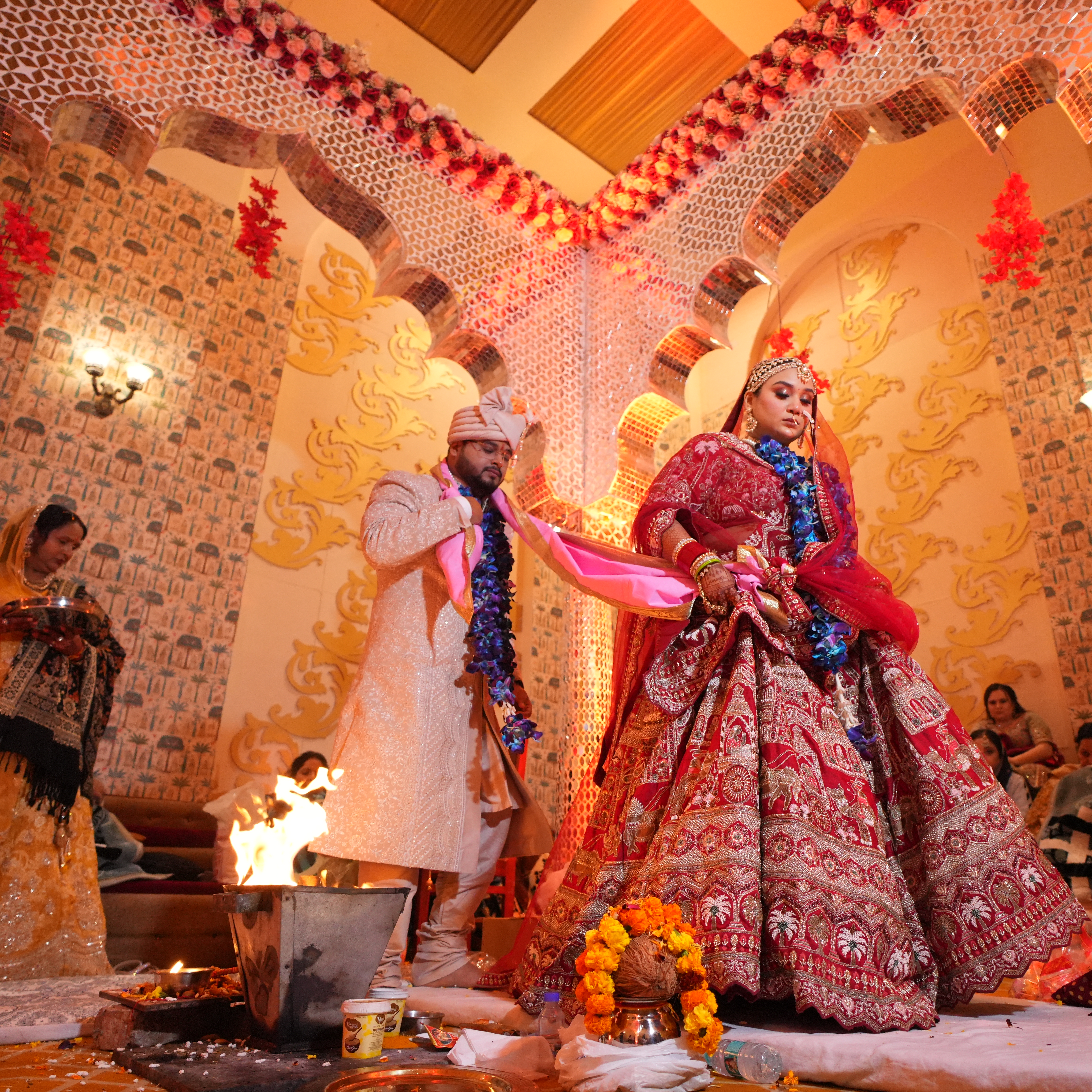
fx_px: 821
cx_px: 600
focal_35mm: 23
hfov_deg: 67.1
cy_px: 545
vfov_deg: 67.3
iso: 2500
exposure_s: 1/250
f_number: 2.8
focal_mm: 18
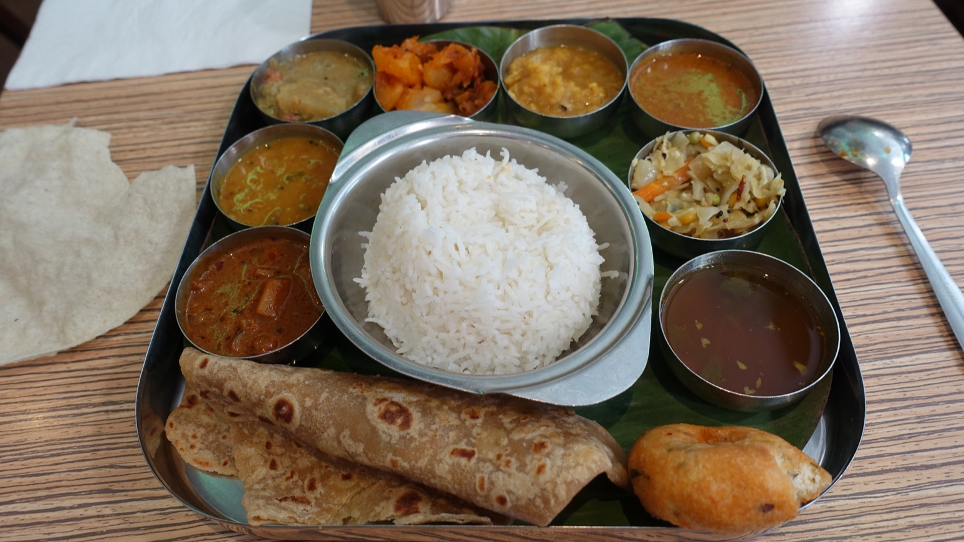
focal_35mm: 26
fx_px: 665
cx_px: 481
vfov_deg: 44.3
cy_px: 249
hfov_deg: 71.9
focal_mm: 8.8
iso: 125
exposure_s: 1/30
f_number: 2.5
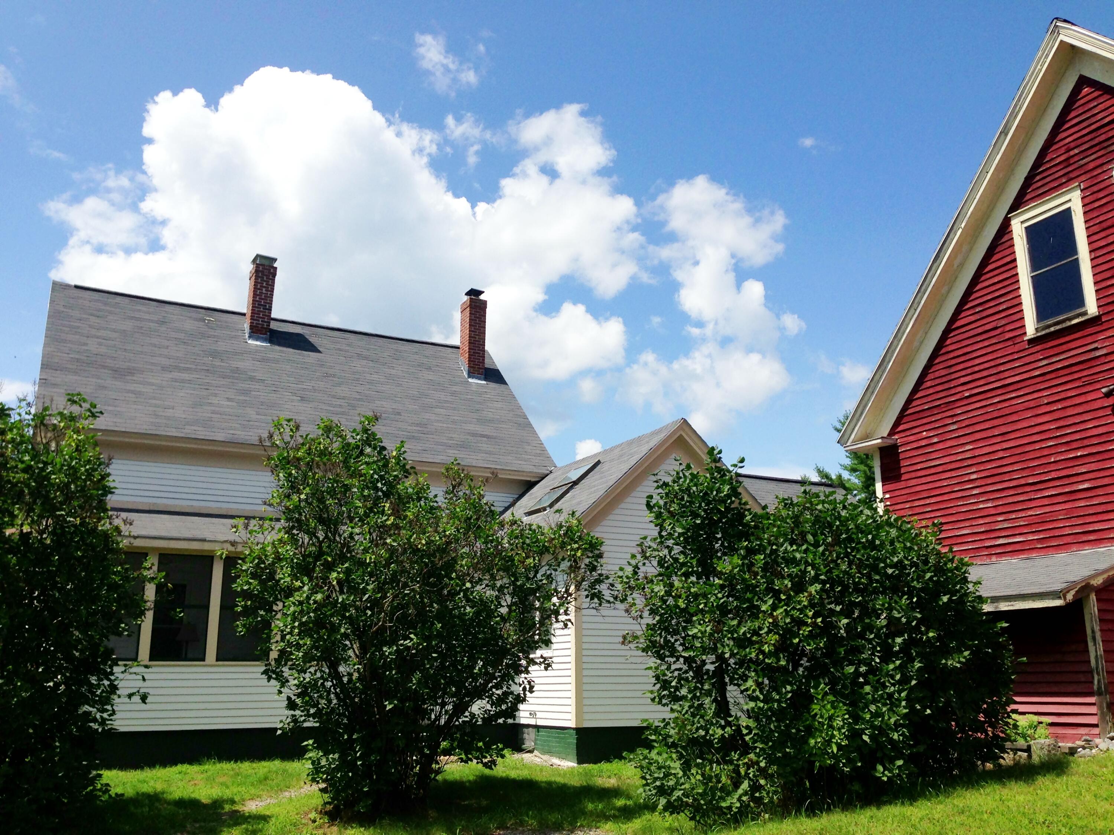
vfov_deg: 42.9
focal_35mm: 33
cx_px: 557
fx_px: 1062
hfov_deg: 55.4
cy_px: 418
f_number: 2.4
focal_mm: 4.13
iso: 50
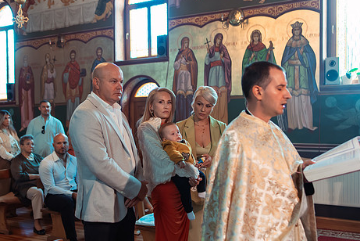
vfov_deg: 30.5
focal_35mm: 44
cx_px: 176
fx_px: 440
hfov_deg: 44.5
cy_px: 142
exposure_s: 1/250
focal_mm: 35
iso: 1600
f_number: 2.5
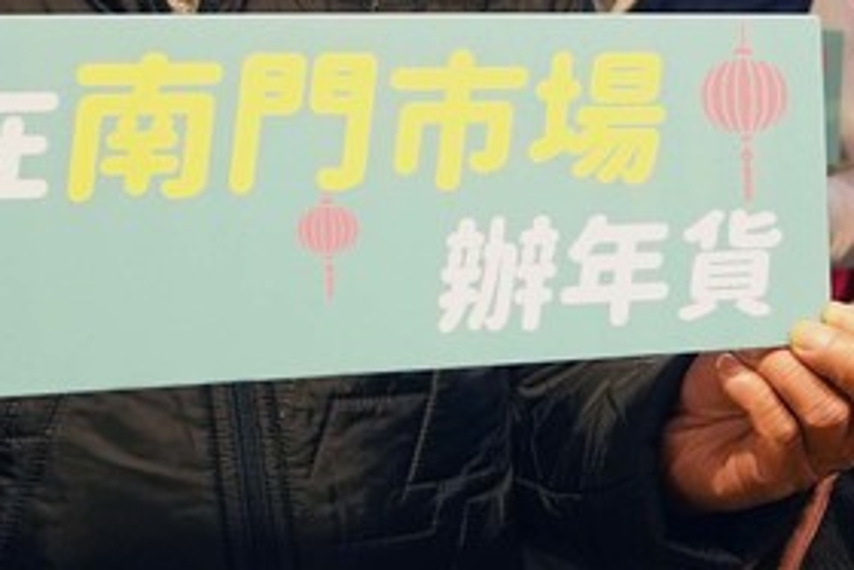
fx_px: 2160
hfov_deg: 22.0
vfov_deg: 15.0
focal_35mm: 91
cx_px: 723
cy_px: 341
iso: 500
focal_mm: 17
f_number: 4
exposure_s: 1/60
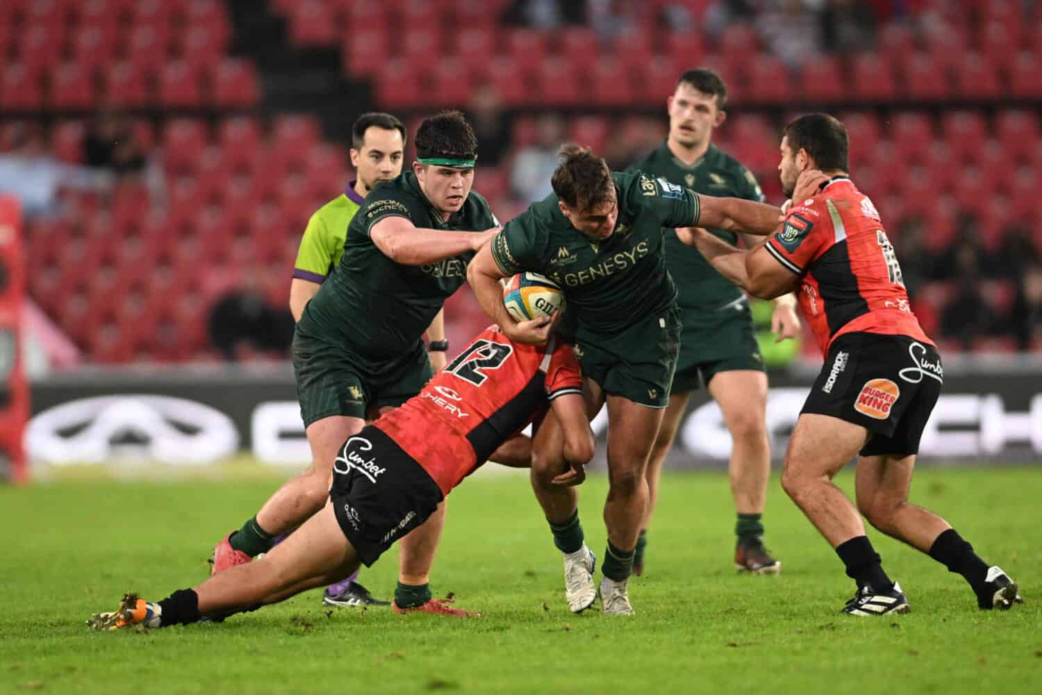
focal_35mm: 600
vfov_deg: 2.3
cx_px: 521
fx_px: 17365
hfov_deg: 3.4
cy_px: 348
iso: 2000
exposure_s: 1/800
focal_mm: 400
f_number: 3.2
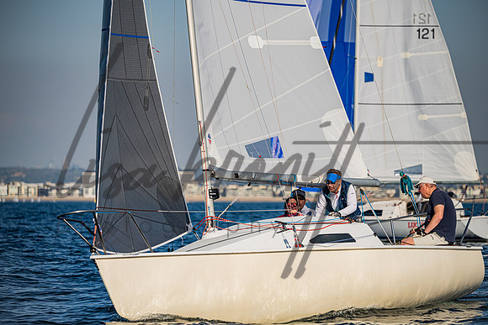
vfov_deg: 6.5
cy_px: 162
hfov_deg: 9.8
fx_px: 2847
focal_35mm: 210
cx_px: 244
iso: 400
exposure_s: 1/5000
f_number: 5
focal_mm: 210
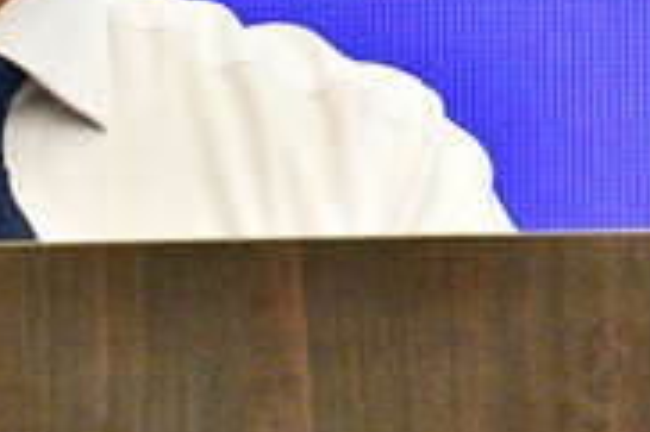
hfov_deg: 1.0
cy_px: -168
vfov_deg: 0.7
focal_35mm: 1983
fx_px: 35771
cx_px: -221
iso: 12800
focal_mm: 400
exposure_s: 1/320
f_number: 8
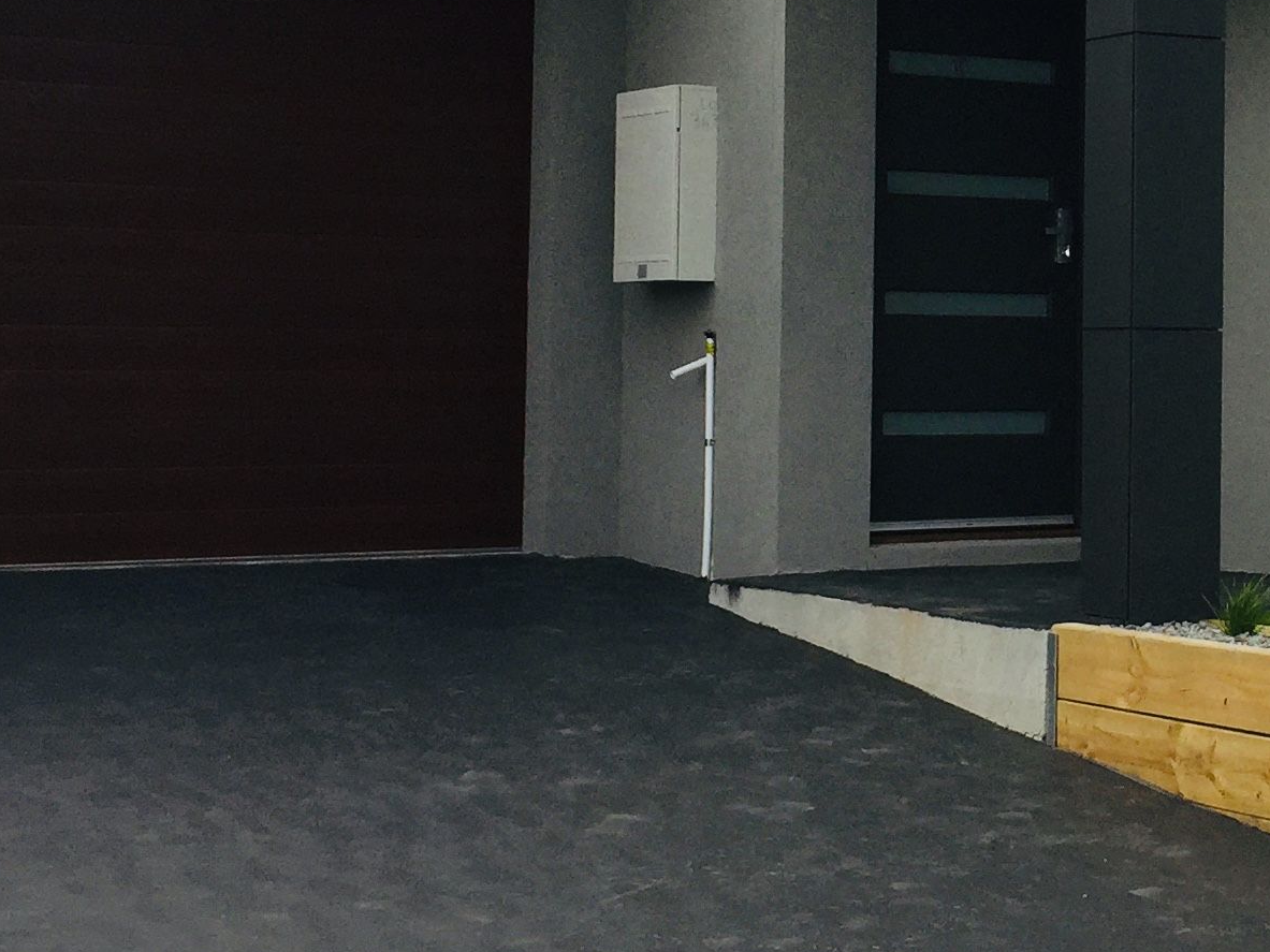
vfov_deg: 18.3
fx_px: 2935
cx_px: 1214
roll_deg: -0.6
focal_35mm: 80
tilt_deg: +1.7
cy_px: 233
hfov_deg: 23.6
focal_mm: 4.15
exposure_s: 1/488
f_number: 2.2
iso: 32
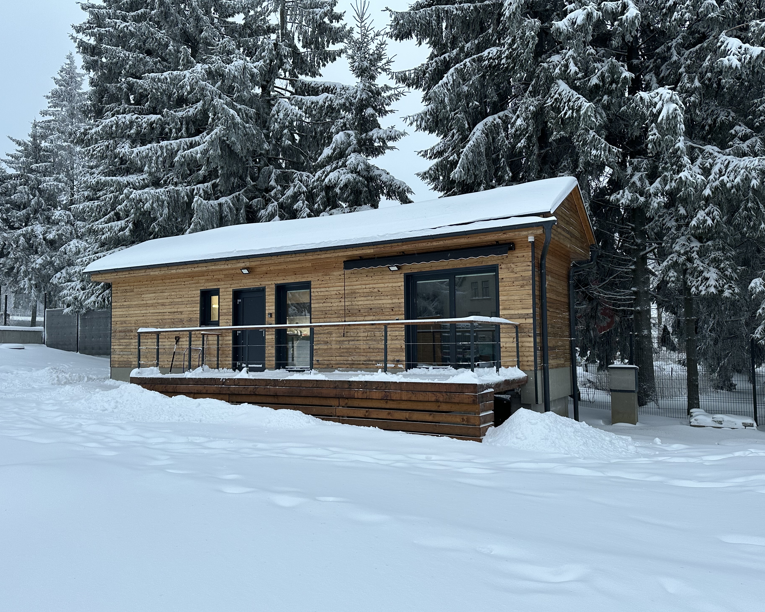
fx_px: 589
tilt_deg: +3.4
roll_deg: +0.9
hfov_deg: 66.0
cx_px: 383
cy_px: 314
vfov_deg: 54.9
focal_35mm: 26
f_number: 1.78
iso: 160
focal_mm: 6.86
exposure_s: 1/121
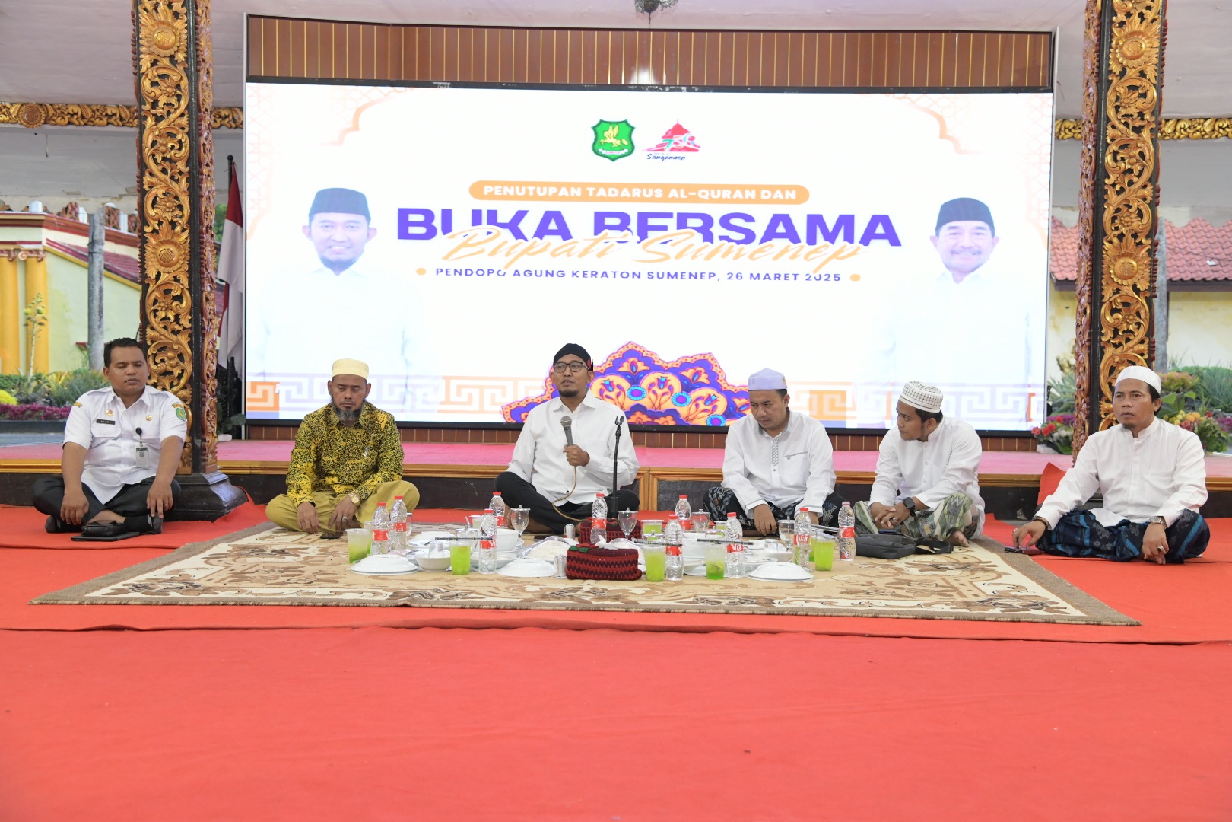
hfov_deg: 42.7
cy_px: 411
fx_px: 1574
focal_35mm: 46
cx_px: 616
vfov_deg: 29.2
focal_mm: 46
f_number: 5
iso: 2500
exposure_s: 1/60
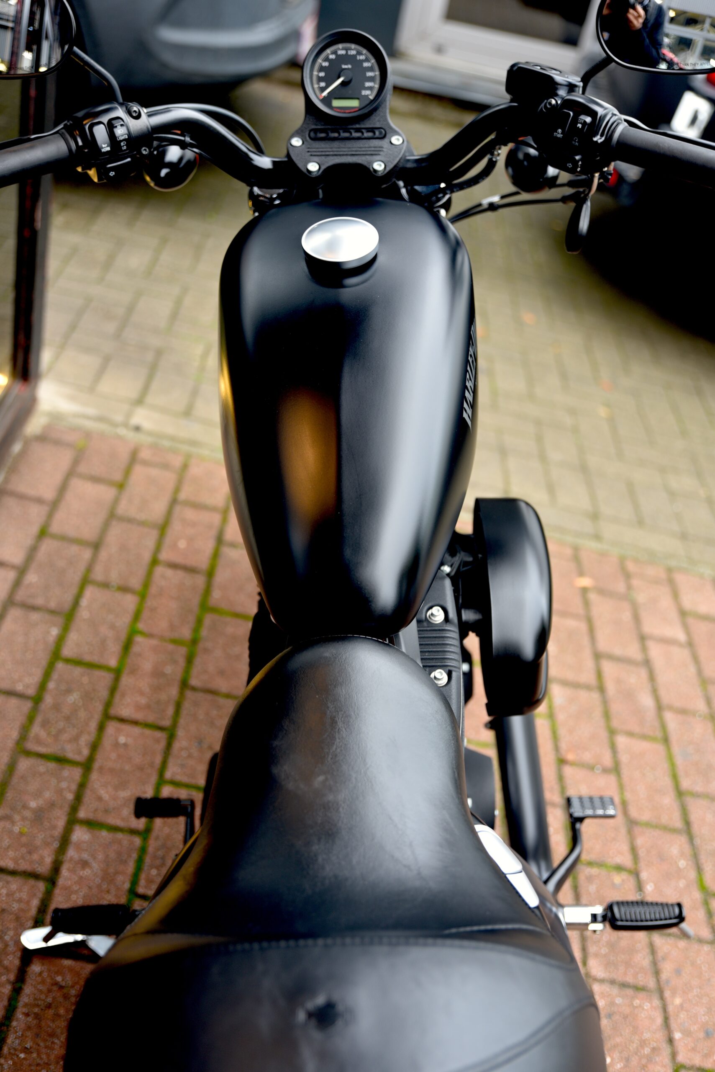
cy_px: 536
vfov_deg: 44.5
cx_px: 358
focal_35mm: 44
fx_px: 1309
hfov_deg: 30.5
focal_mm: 44
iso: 200
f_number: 2.8
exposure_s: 1/60
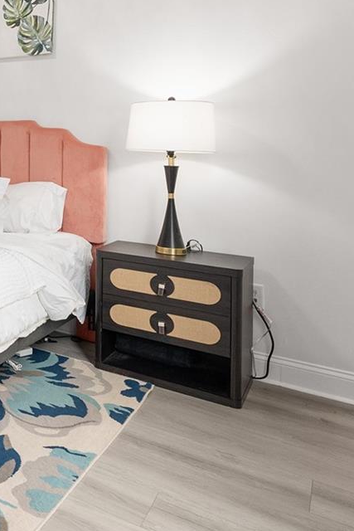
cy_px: 146
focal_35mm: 35
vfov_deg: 52.5
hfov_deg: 26.3
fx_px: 516
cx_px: -189
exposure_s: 1/30
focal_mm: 14
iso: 800
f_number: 7.1
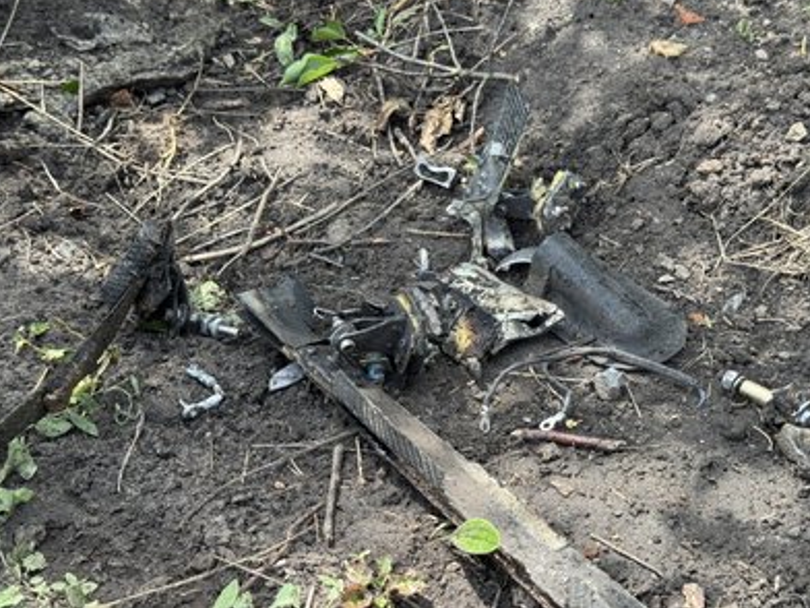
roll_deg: -0.9
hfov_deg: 38.9
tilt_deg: -37.6
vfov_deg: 29.7
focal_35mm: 49
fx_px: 1147
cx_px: 401
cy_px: 300
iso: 64
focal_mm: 6.76
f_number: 1.78
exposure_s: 1/433
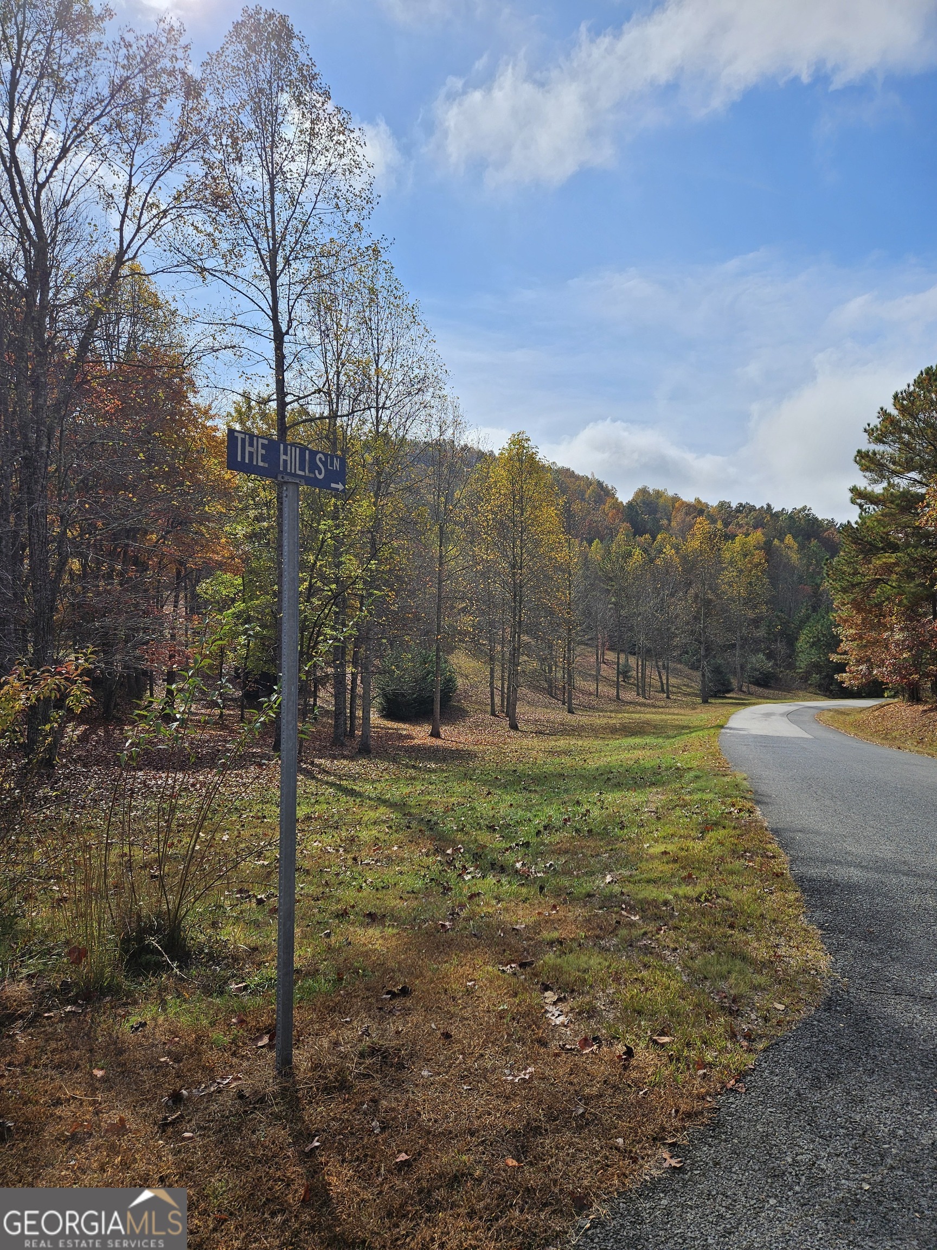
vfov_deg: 73.9
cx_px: 468
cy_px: 625
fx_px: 830
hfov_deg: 58.9
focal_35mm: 23
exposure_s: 1/3203
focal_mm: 5.4
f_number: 1.8
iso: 25
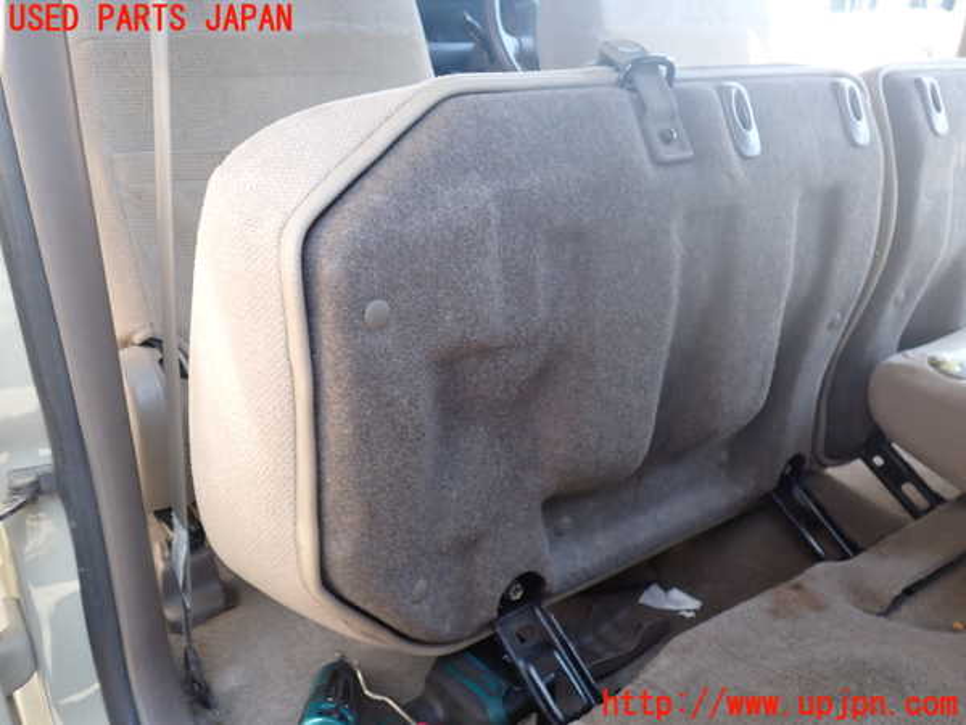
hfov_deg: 60.0
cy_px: 362
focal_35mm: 30
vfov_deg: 46.8
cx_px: 483
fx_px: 837
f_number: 2.3
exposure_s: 1/125
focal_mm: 5.4
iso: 200
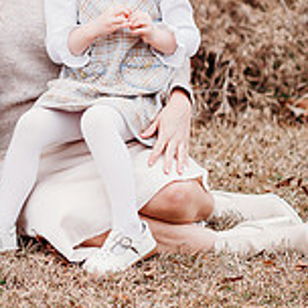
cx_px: -111
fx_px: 2768
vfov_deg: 6.4
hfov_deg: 6.3
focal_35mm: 275
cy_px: 19
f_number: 2.5
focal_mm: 85
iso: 250
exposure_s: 1/400
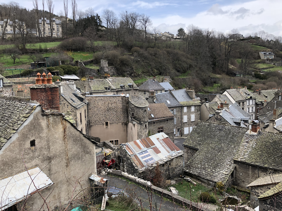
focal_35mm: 28
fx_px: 228
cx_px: 141
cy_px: 106
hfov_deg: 63.4
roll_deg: +1.8
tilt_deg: -6.3
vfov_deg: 49.7
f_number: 1.8
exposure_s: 1/417
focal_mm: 4
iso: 20
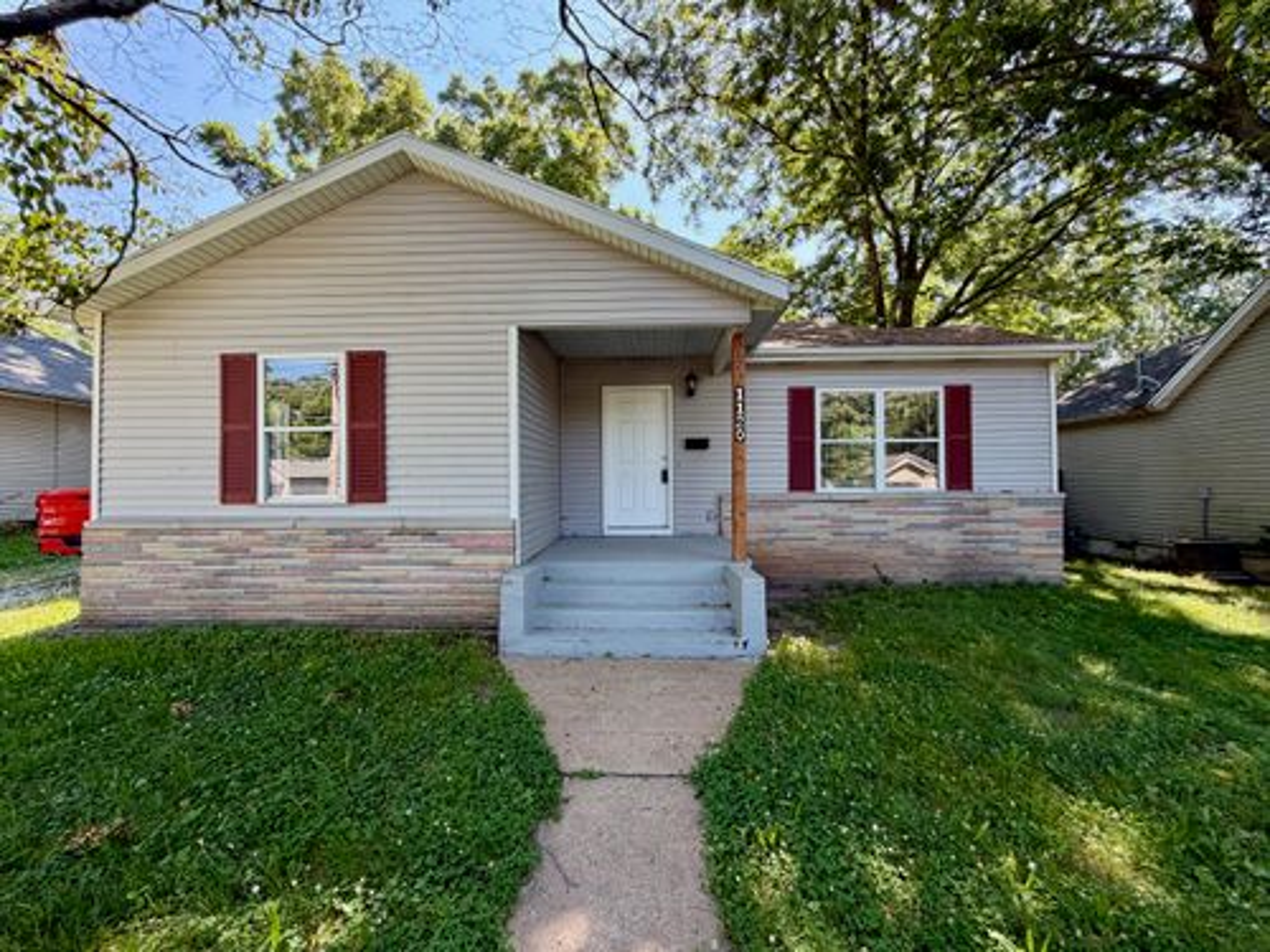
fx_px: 514
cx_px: 635
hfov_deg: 102.1
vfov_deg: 85.7
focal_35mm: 14
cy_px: 476
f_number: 2.2
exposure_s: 1/198
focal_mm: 2.22
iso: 64
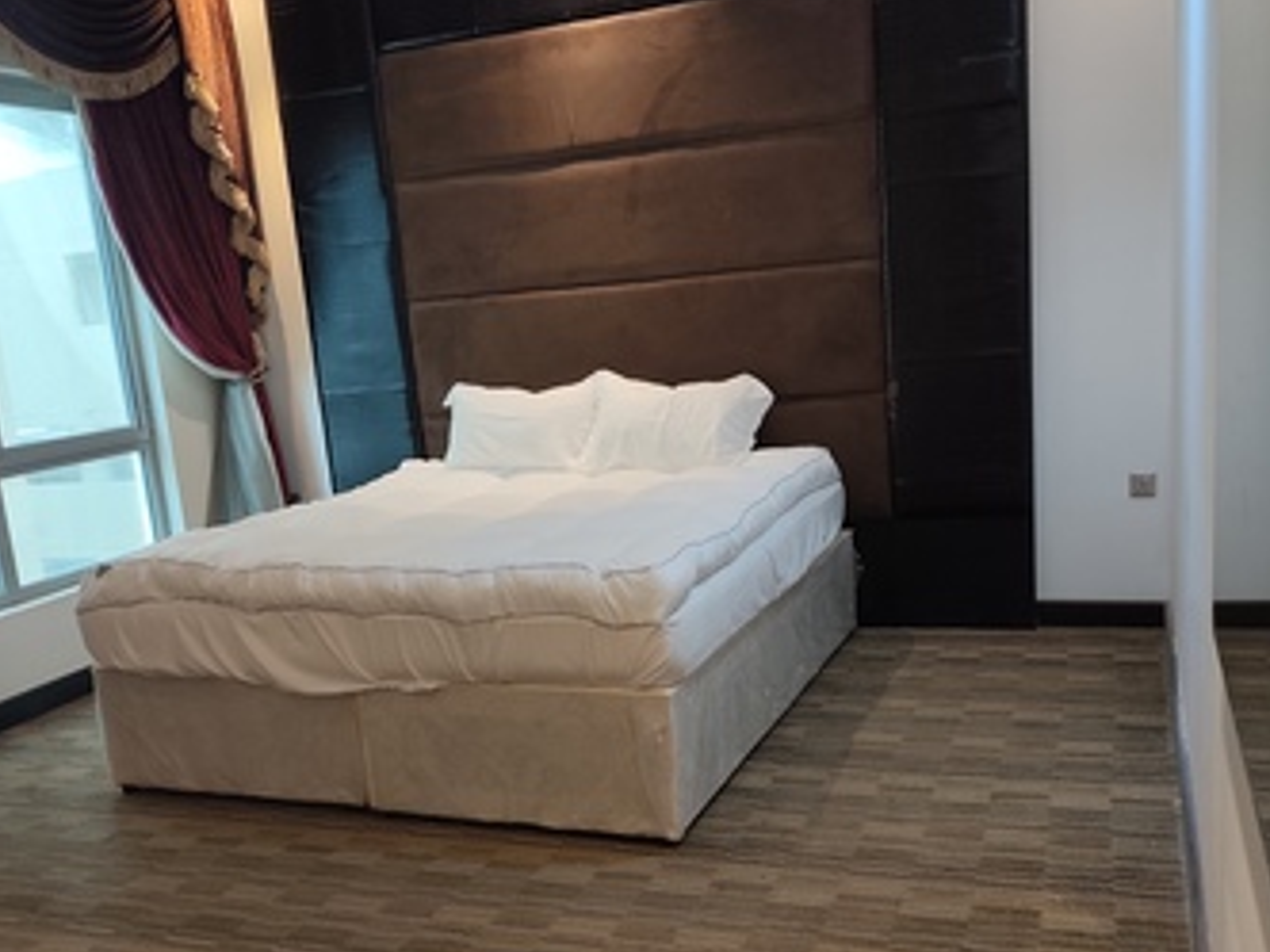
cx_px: 625
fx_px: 1211
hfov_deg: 55.4
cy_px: 572
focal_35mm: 33
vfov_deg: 42.7
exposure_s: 1/50
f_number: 1.6
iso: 250
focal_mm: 5.84
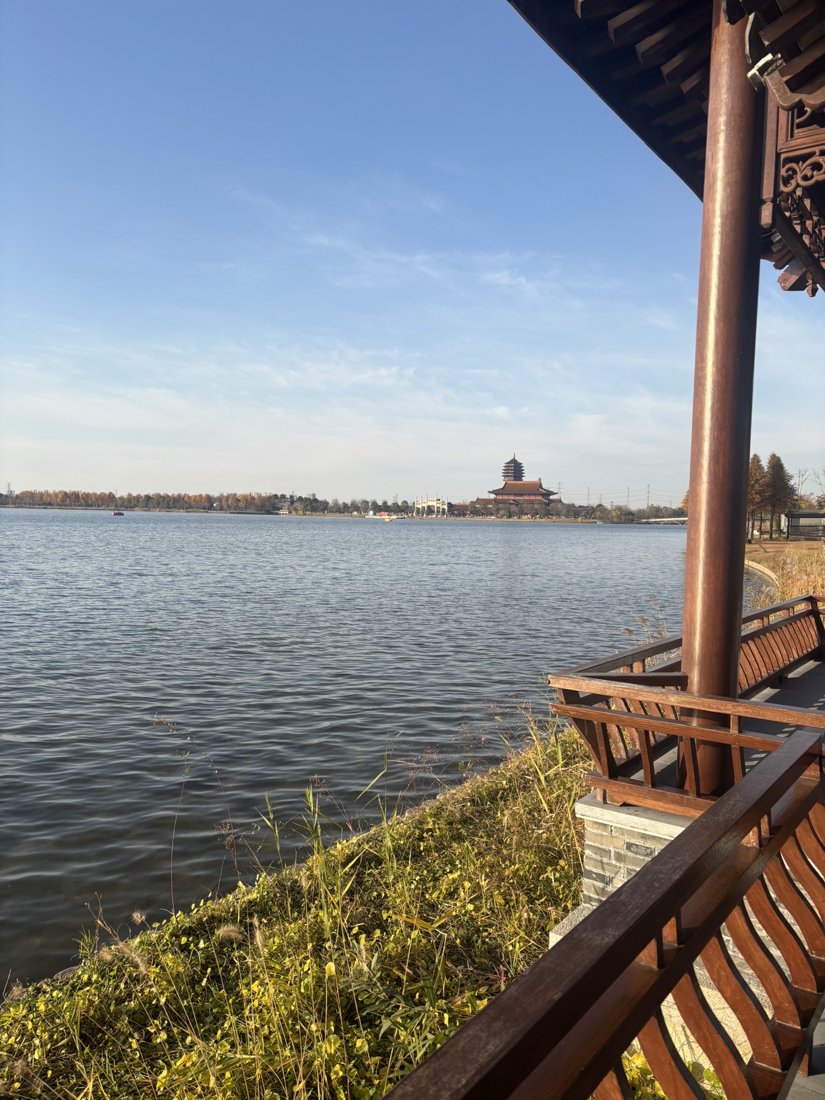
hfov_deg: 53.1
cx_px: 412
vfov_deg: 67.3
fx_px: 826
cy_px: 550
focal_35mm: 26
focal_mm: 5.96
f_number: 1.6
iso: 50
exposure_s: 1/2639
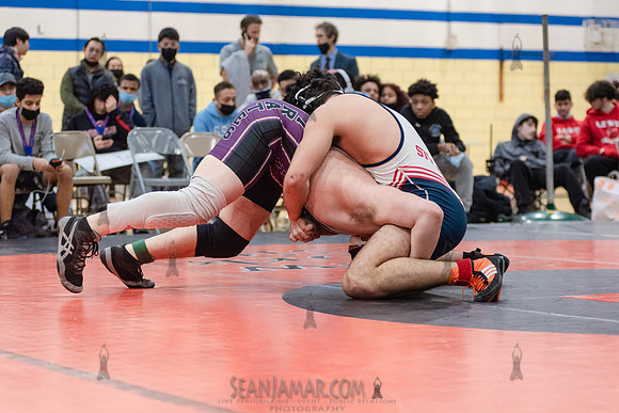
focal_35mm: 97
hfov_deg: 21.1
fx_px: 1661
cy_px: 206
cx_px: 310
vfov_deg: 14.2
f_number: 3.5
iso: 4000
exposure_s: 1/400
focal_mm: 80
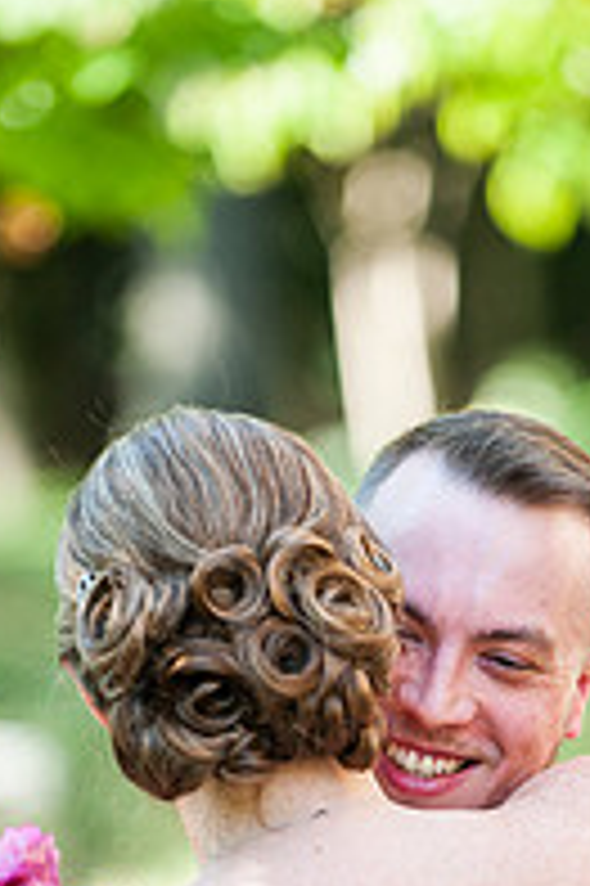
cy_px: 796
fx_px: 9013
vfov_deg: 5.6
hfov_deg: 3.7
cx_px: 498
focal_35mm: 366
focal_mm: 160
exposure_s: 1/500
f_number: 2.8
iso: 400
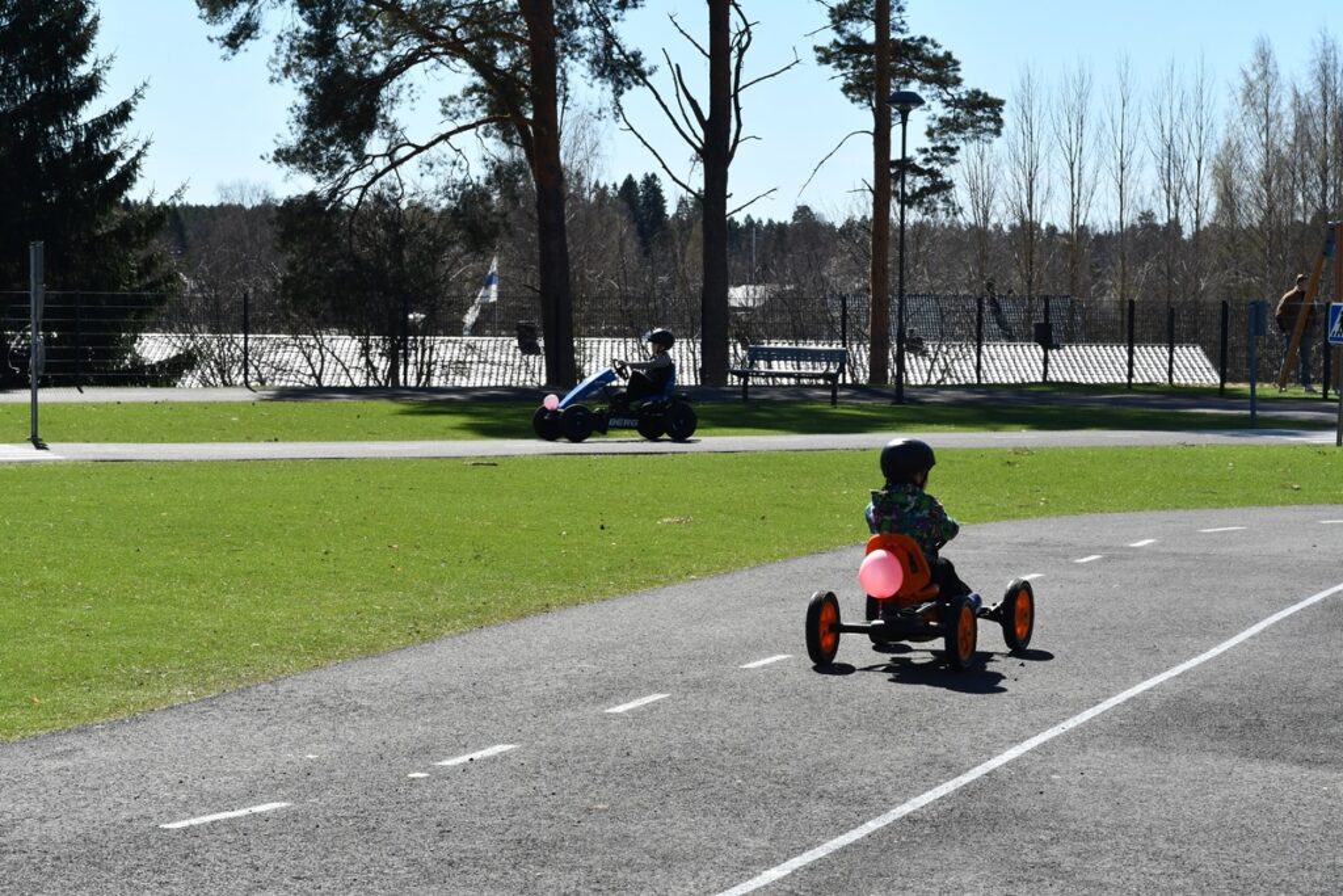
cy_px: 448
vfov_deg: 16.7
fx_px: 3059
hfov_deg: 24.8
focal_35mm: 82
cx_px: 672
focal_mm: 55
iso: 640
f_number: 13
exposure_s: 1/640
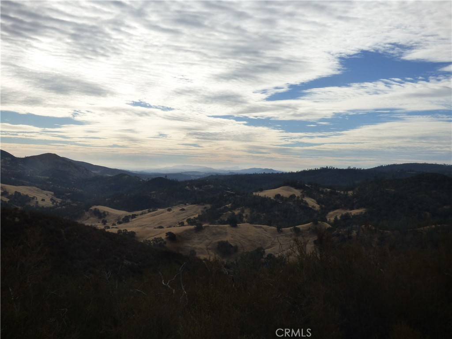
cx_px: 226
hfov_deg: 45.8
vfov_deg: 35.1
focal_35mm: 41
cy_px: 170
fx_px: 535
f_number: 4.5
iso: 160
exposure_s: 1/2000
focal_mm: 7.07
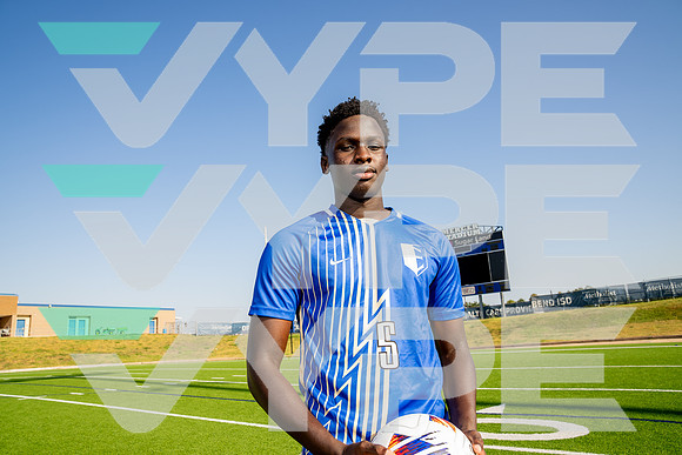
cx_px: 341
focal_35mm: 24
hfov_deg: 73.7
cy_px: 228
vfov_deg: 53.2
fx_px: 455
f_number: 7.1
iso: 50
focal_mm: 24
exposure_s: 1/125
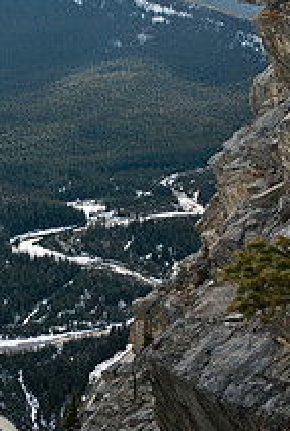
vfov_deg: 20.7
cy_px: 180
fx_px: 1179
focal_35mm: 98
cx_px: 78
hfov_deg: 14.0
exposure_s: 1/400
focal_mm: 31
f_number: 5.6
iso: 200
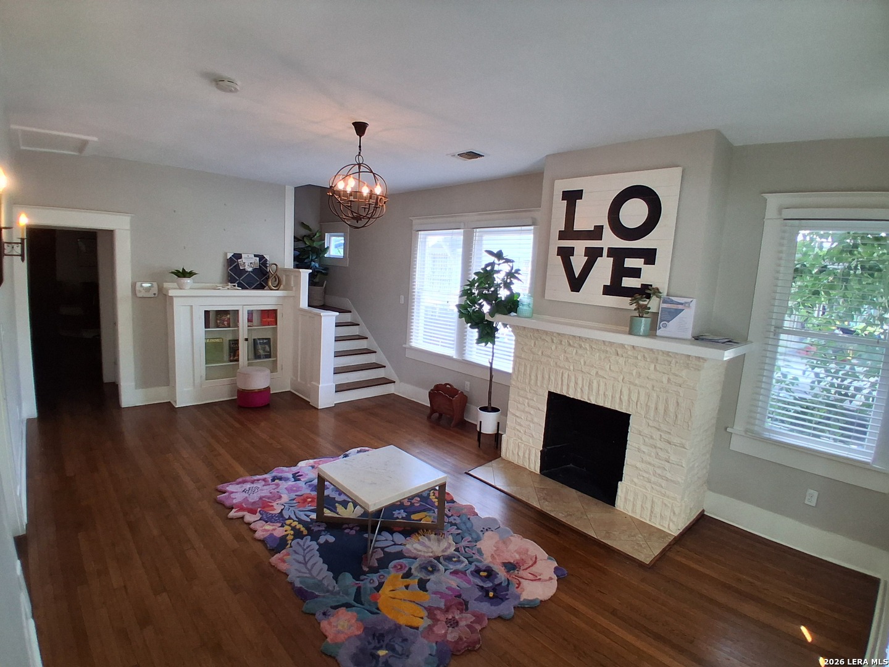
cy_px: 334
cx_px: 444
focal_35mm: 17
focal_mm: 1.4
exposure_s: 1/120
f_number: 2.2
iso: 100
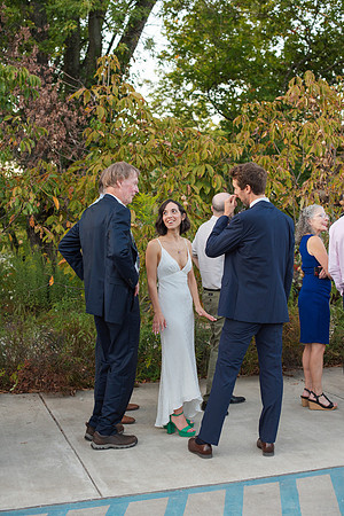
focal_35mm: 50
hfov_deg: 27.0
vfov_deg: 39.6
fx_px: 717
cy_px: 258
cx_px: 172
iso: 800
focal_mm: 50
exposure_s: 1/400
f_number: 4
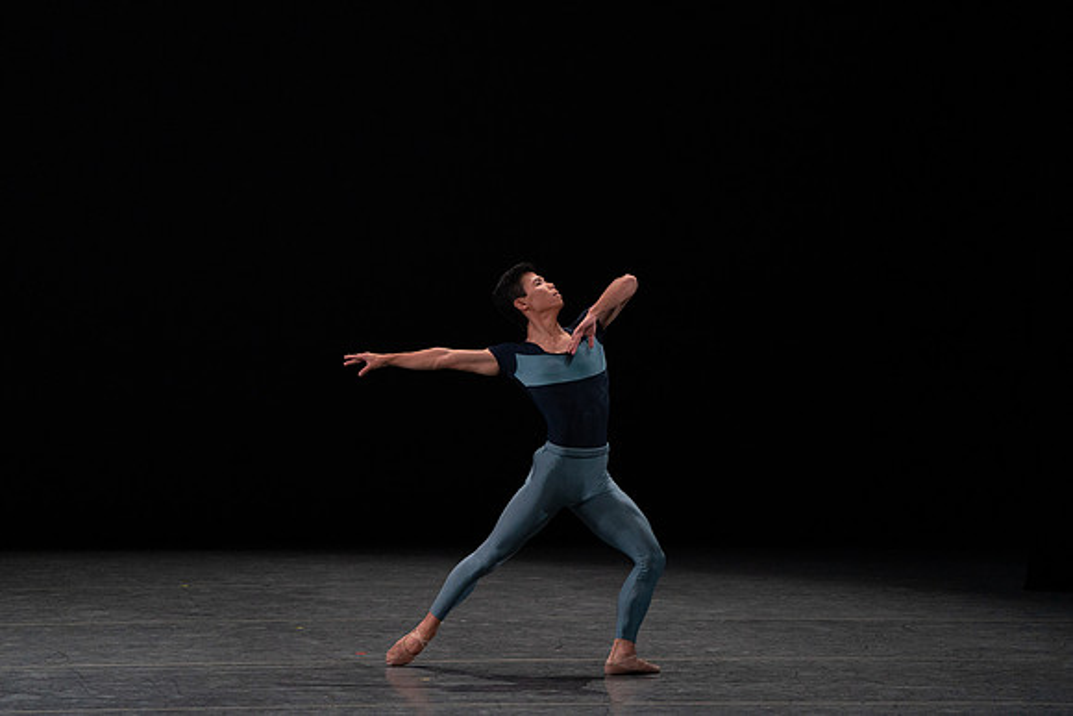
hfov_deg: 5.7
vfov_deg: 3.8
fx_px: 10762
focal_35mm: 361
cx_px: 536
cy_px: 358
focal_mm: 361
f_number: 5.6
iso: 5000
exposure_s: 1/400
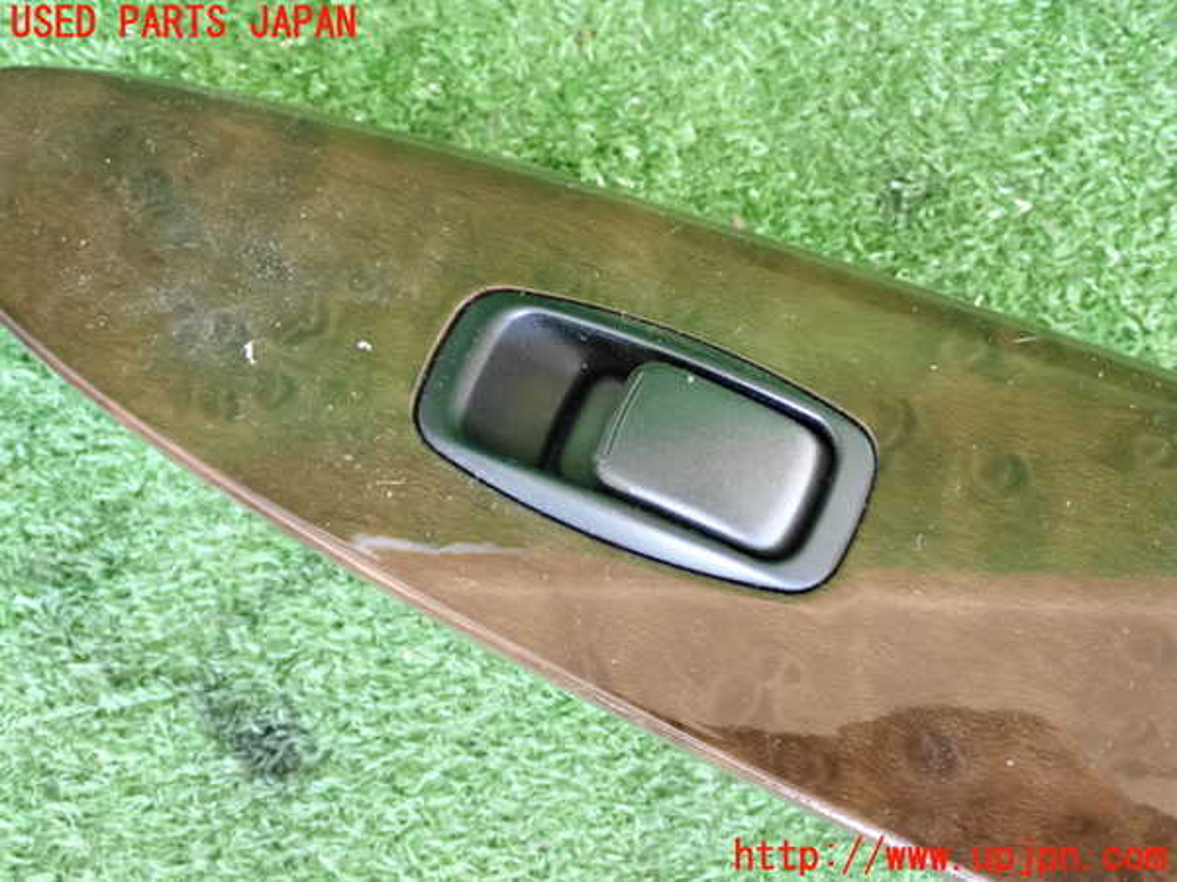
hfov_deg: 40.4
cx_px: 588
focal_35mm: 47
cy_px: 441
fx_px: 1598
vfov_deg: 30.9
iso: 2500
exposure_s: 1/60
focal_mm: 8.4
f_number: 3.1
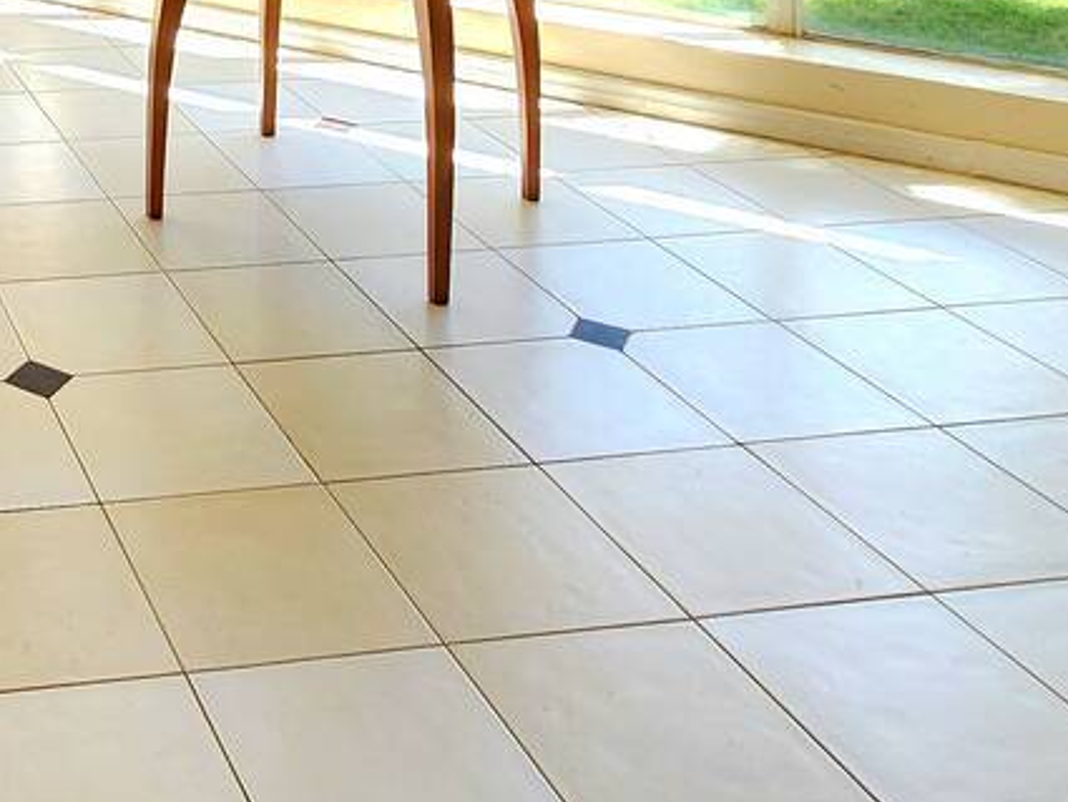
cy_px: -405
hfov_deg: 35.8
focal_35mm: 44
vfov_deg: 25.0
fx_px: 1358
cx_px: -141
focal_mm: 2.2
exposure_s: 1/204
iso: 50
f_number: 2.2
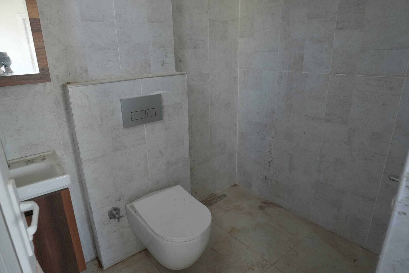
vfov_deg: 59.5
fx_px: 239
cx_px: 188
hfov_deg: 81.1
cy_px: 135
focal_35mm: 21
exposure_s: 1/160
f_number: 4
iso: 1000
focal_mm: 17
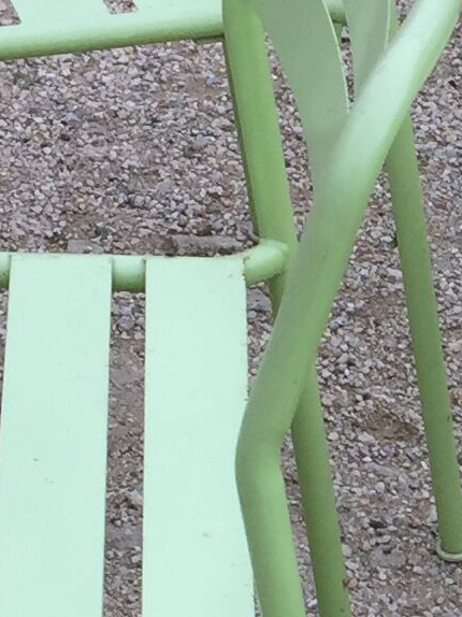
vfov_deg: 11.7
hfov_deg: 8.7
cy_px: 741
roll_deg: -6.8
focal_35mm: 165
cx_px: 806
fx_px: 2938
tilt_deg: -44.1
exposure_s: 1/659
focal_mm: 4.15
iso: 32
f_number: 2.2
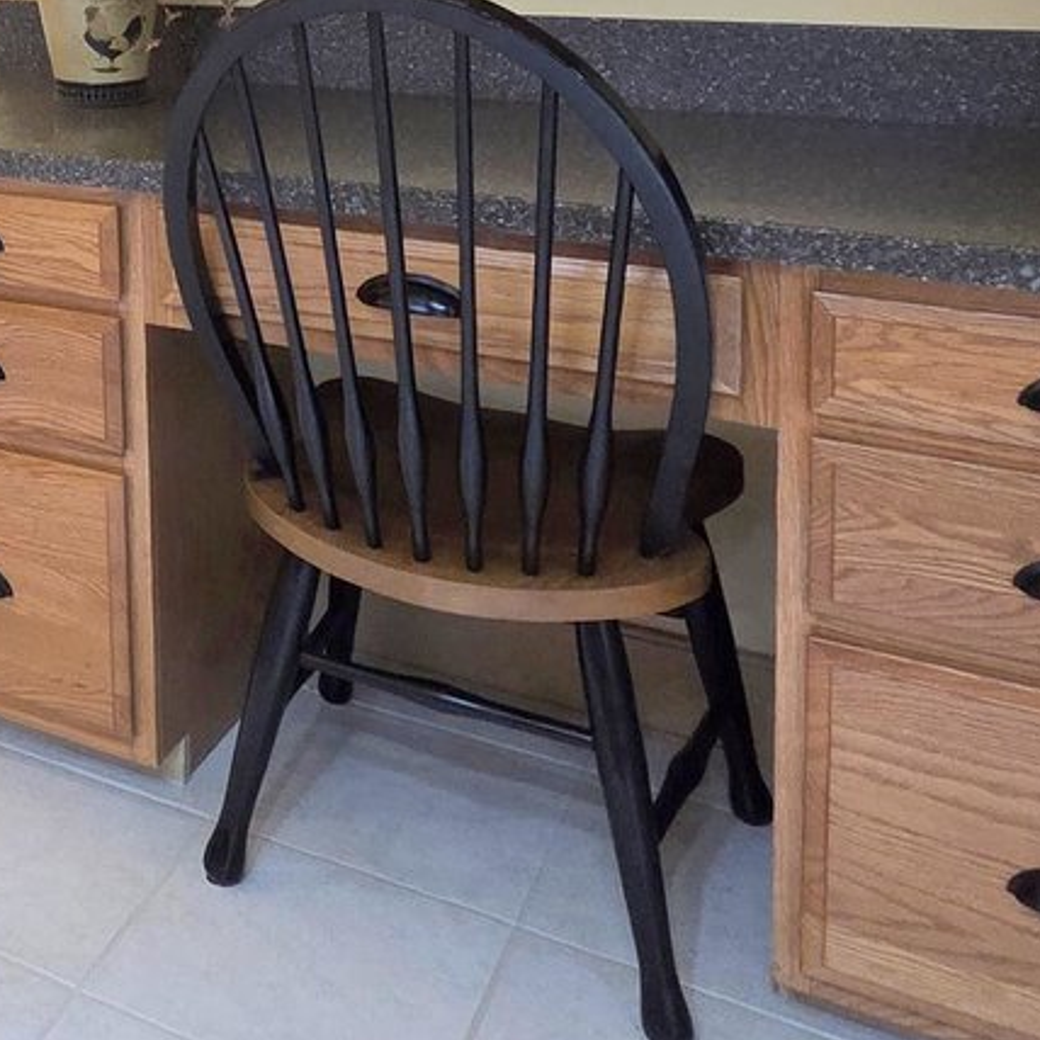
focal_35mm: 43
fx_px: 1462
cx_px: -190
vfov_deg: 35.1
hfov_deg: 32.7
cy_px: -27
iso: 400
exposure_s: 1/60
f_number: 2.2
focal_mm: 2.2
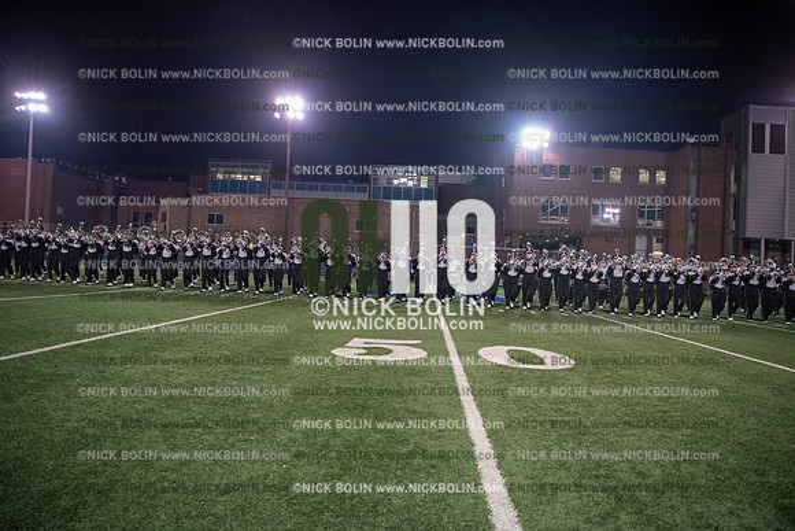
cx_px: 398
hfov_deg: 73.7
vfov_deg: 53.2
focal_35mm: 24
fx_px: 530
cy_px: 266
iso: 3200
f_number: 3.2
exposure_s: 1/500
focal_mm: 24
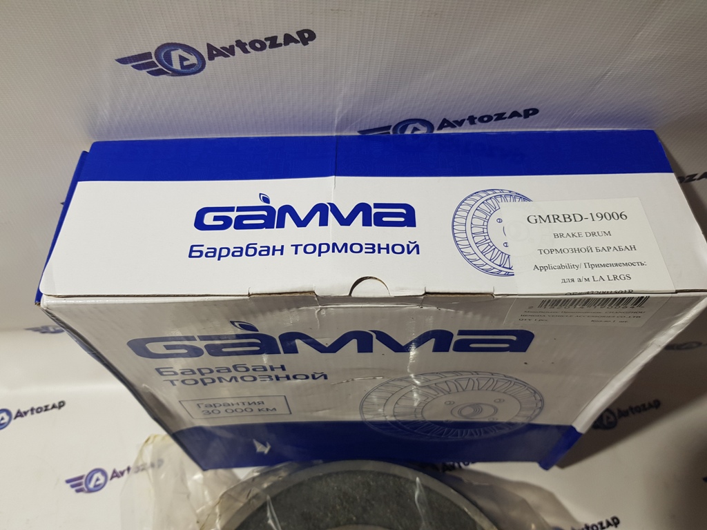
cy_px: 265
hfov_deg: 67.3
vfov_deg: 53.1
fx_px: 531
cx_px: 354
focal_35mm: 26
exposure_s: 1/100
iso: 50
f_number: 1.7
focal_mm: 4.2
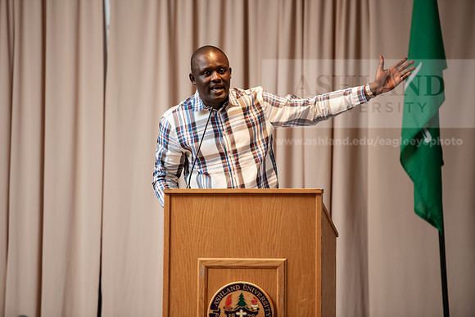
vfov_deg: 7.2
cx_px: 238
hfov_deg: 10.8
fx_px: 2507
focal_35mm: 190
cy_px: 158
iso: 1250
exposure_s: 1/200
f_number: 3.2
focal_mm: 190
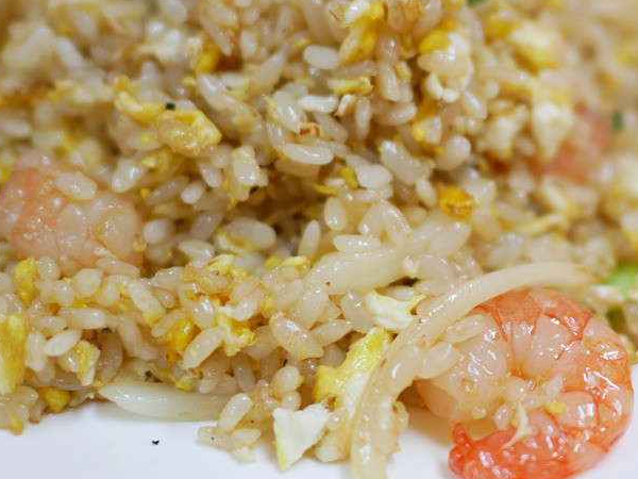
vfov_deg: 29.0
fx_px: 922
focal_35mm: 50
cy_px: 291
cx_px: 469
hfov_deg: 37.4
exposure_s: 1/60
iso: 200
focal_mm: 15
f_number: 1.7
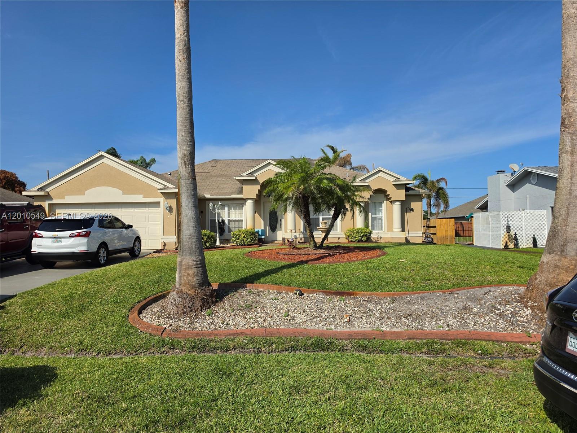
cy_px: 216
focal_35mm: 23
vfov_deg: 58.9
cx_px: 288
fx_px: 383
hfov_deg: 73.9
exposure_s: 1/7939
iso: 50
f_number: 1.4
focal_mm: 6.5
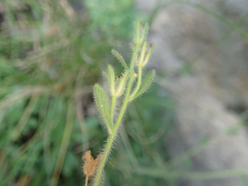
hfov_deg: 60.0
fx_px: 215
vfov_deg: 46.8
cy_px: 93
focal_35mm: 30
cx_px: 124
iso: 800
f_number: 2.3
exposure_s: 1/100
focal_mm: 5.5
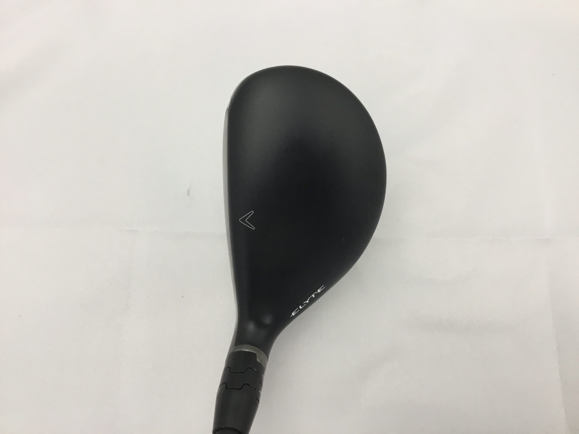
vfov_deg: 45.4
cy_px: 217
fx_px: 519
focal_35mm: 31
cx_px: 290
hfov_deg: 58.4
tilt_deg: -69.0
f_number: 2.4
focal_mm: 3.3
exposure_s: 1/33
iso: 40
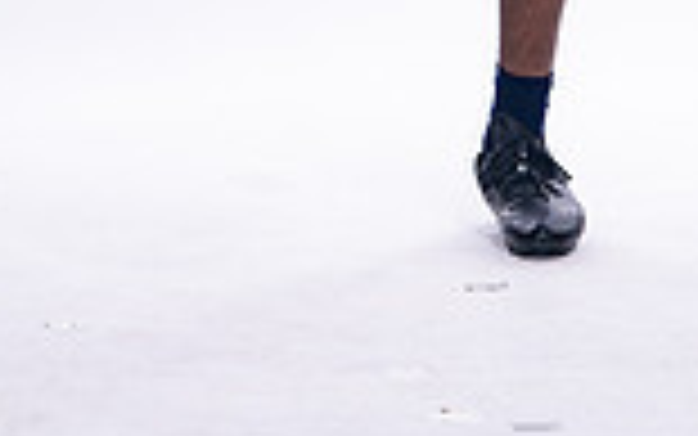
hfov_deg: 7.1
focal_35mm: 296
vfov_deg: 4.4
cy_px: -539
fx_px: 5633
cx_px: 468
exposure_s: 1/250
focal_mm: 100
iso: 400
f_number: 6.3
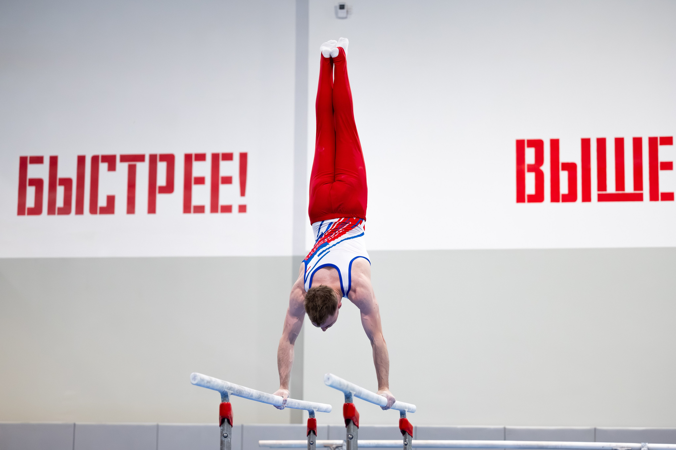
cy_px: 225
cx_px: 328
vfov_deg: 16.4
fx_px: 1564
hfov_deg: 24.4
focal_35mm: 83
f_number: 2.8
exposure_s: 1/640
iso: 4000
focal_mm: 79
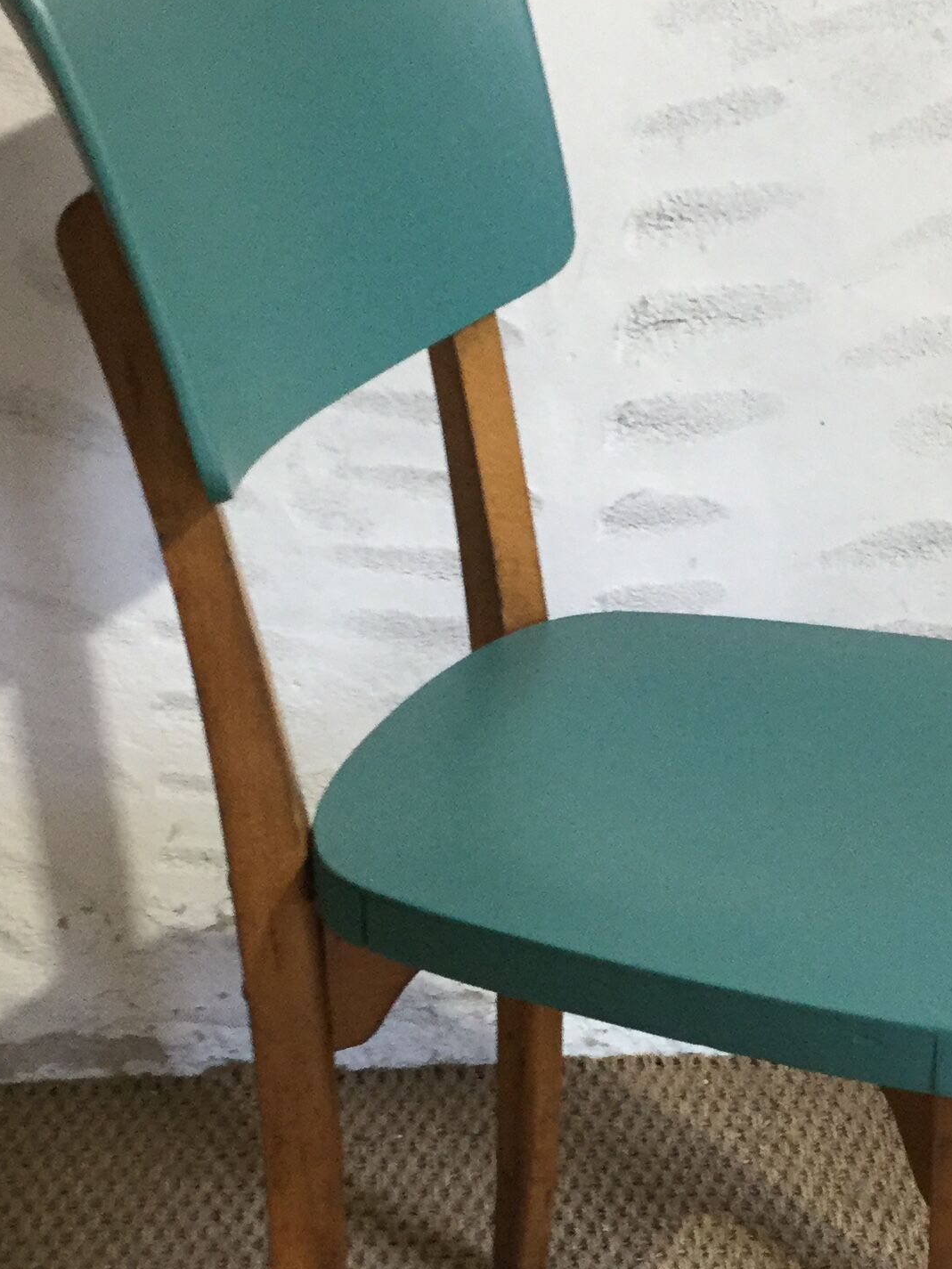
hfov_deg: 20.6
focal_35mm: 71
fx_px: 2603
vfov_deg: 27.2
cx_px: 658
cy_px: 873
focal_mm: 3.3
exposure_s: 1/33
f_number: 2.4
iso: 125
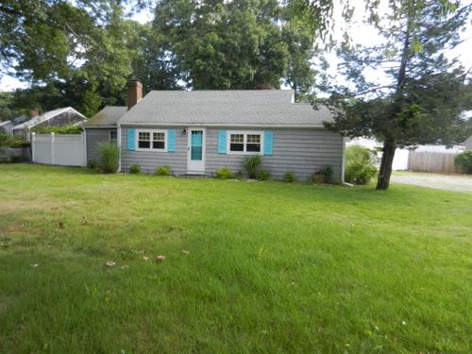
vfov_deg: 54.9
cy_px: 177
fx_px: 341
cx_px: 236
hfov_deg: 69.4
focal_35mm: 25
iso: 160
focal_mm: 4.5
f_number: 3.5
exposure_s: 1/200
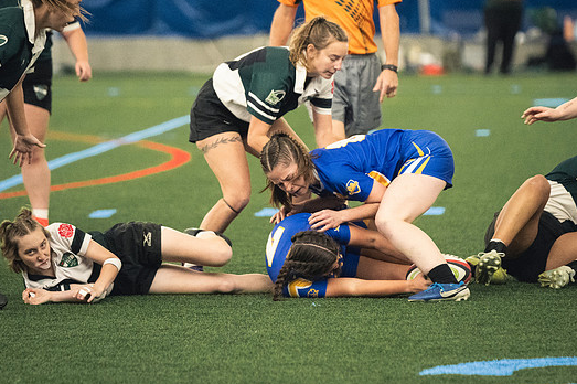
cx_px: 300
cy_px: 179
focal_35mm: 324
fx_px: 5190
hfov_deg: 6.4
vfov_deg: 4.2
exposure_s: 1/500
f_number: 2.8
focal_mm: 195
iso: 10000
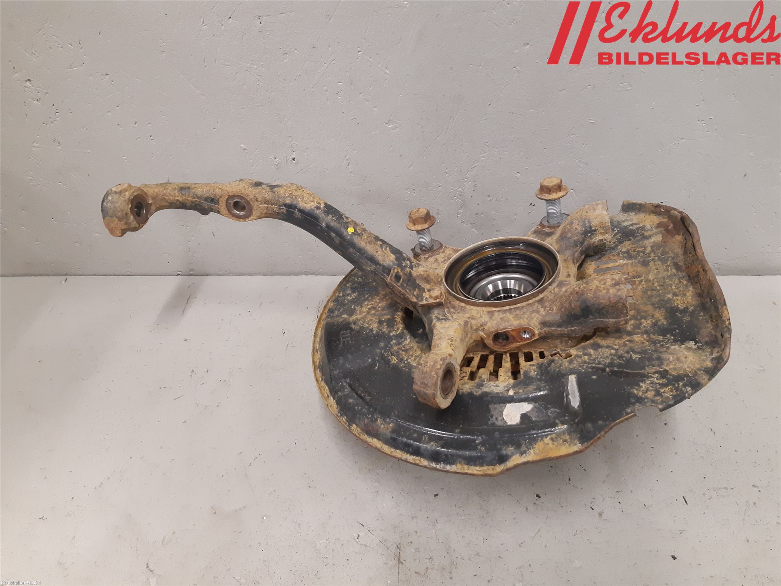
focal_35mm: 26
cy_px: 293
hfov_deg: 67.3
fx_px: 587
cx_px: 390
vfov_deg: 53.1
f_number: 1.7
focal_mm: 3.93
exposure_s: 1/50
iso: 200
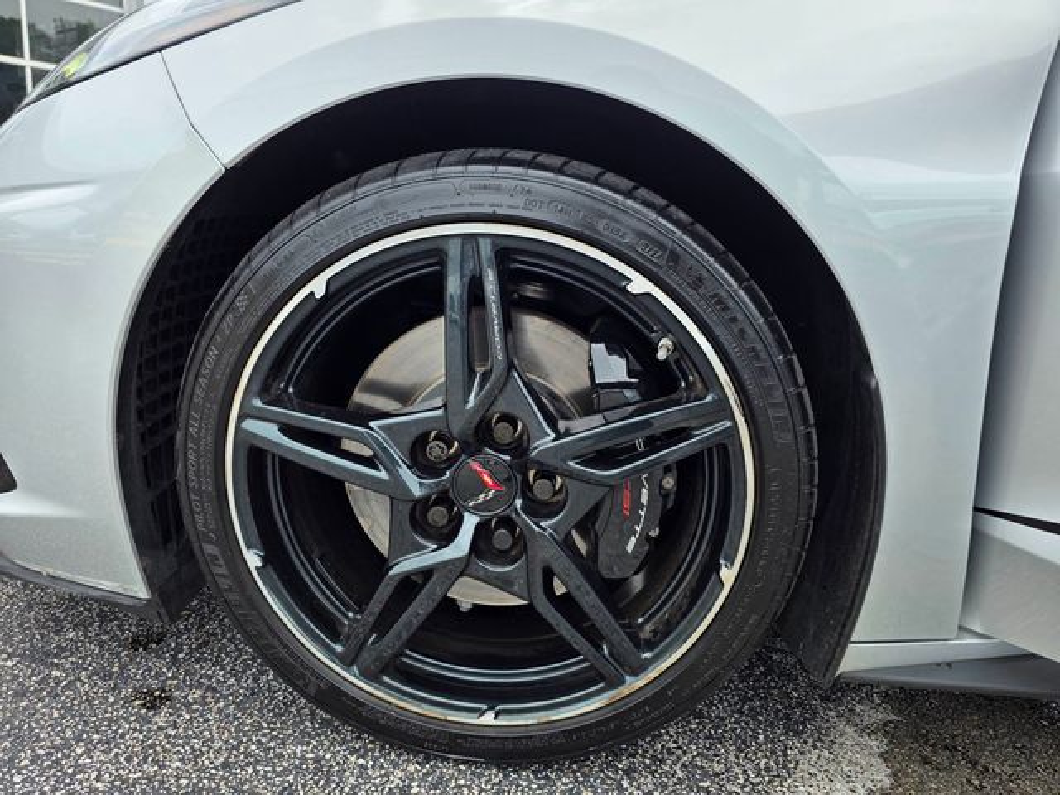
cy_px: 398
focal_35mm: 23
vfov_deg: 58.9
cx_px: 530
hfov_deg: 73.9
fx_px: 704
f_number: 1.7
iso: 80
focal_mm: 6.3
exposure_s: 1/1756
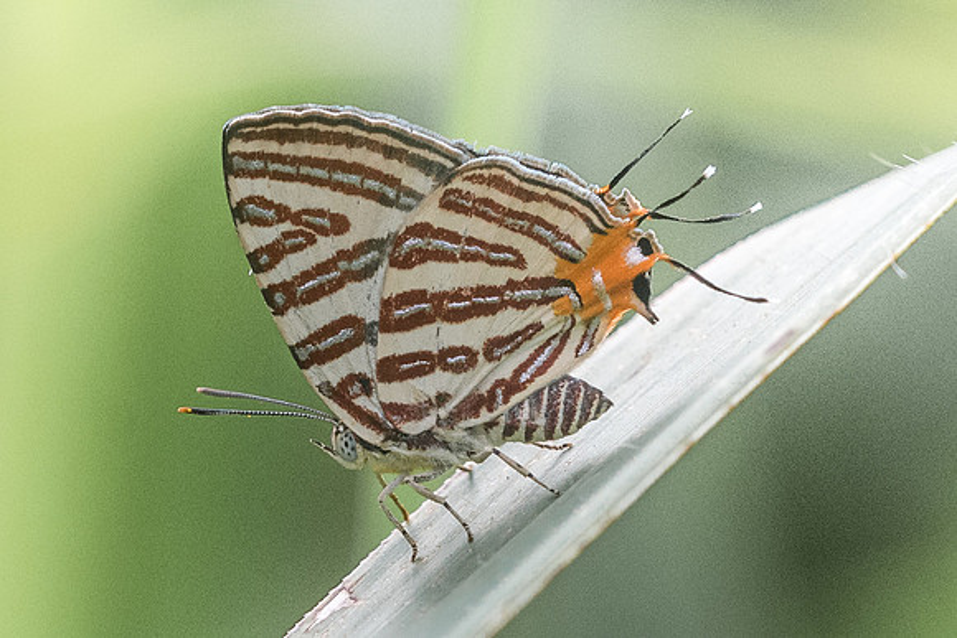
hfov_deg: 3.1
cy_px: 413
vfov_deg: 2.0
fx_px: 17867
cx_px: 478
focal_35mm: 672
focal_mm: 150
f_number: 7.1
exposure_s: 1/800
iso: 800
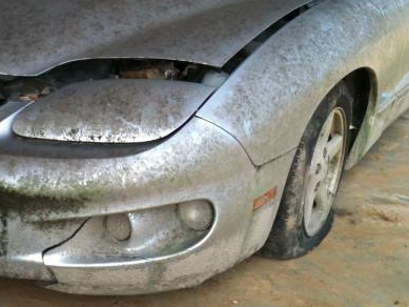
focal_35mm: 72
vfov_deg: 20.4
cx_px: 161
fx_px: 851
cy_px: 100
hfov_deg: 27.0
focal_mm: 3.85
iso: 64
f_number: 2.8
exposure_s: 1/321
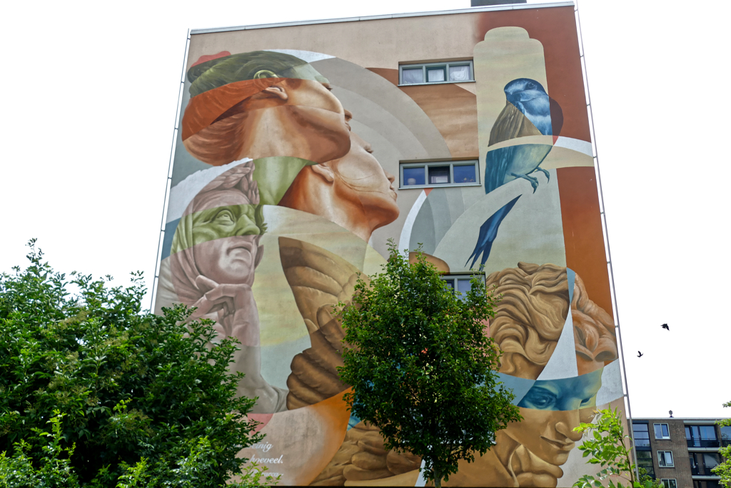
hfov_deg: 55.8
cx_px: 366
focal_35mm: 34
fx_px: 690
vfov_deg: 38.9
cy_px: 244
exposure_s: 1/1600
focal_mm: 12.4
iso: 125
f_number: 3.1
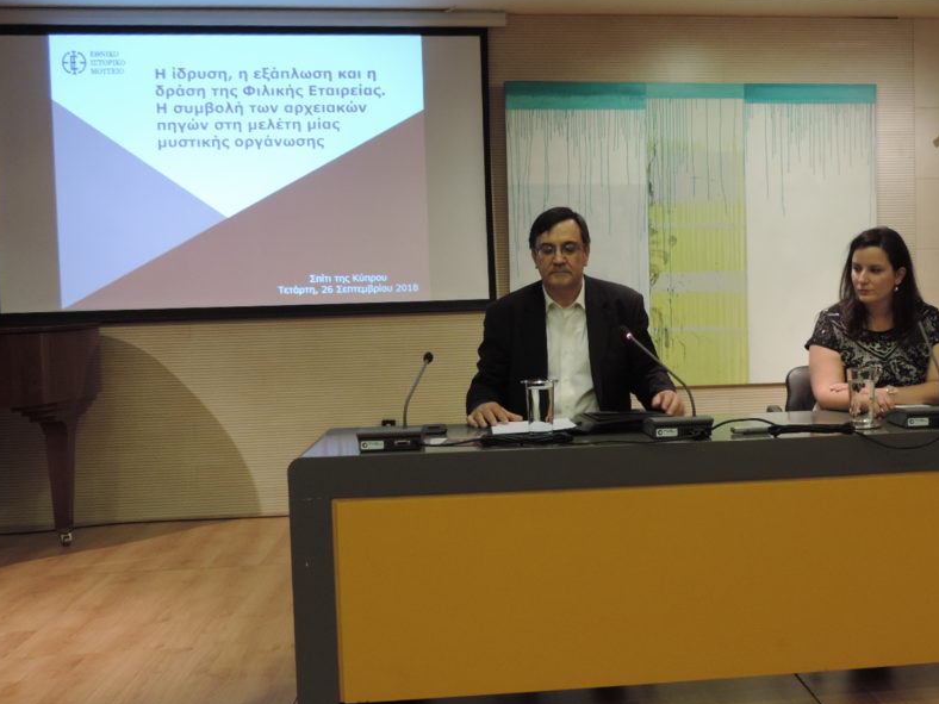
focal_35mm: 39
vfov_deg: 36.8
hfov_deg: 47.3
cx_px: 601
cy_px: 347
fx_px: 1058
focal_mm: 5.3
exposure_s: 1/30
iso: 280
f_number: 3.1
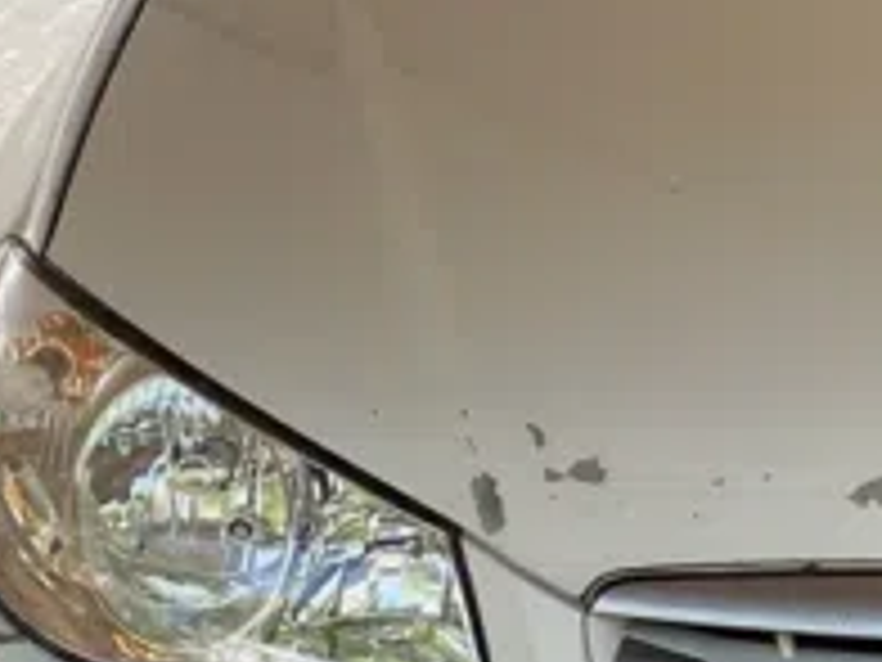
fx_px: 2166
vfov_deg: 17.4
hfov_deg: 20.7
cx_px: 1192
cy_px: 302
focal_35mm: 85
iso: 32
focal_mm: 4.25
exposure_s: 1/673
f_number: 1.8
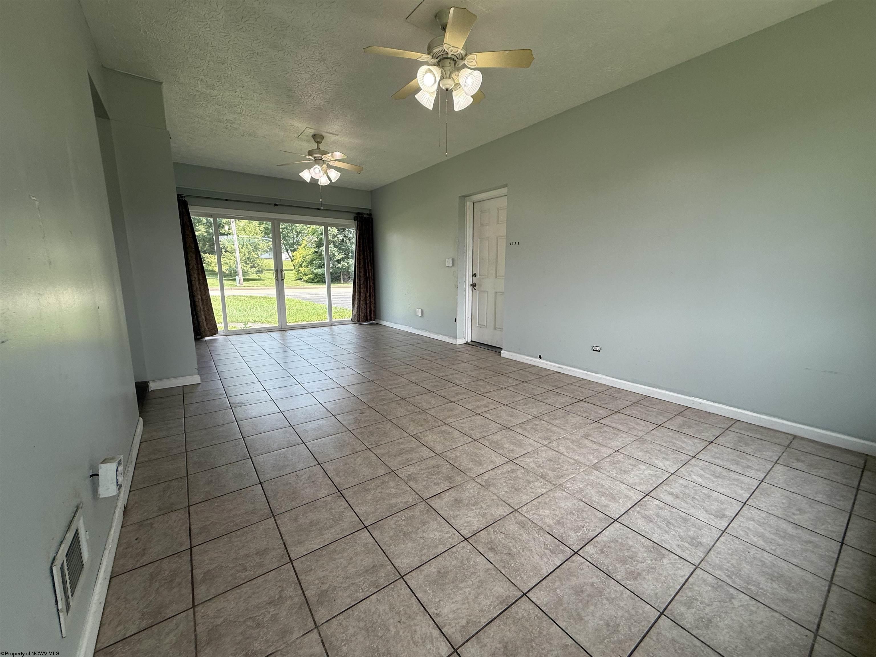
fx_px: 354
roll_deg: +0.0
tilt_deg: -9.1
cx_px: 438
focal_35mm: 14
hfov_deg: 102.1
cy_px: 328
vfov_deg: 85.7
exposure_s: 1/233
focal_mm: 2.22
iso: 64
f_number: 2.2
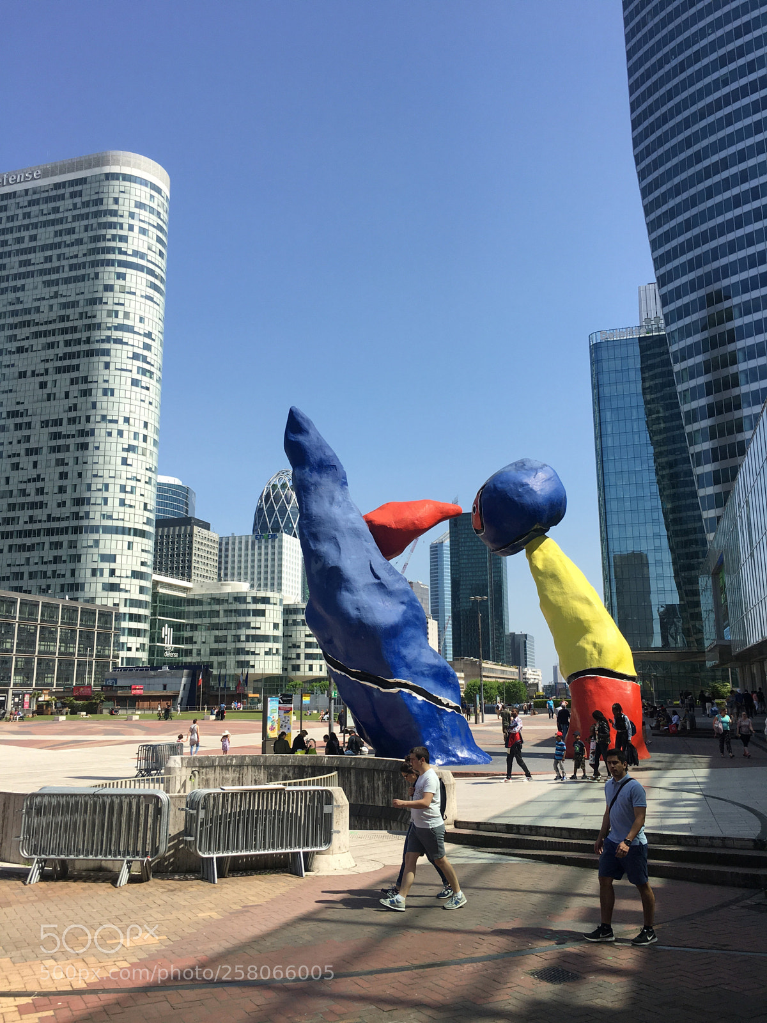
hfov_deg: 48.2
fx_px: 857
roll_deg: -0.5
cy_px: 512
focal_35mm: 29
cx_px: 384
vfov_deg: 61.7
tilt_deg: +12.1
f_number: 2.2
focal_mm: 4.15
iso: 25
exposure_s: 1/1603
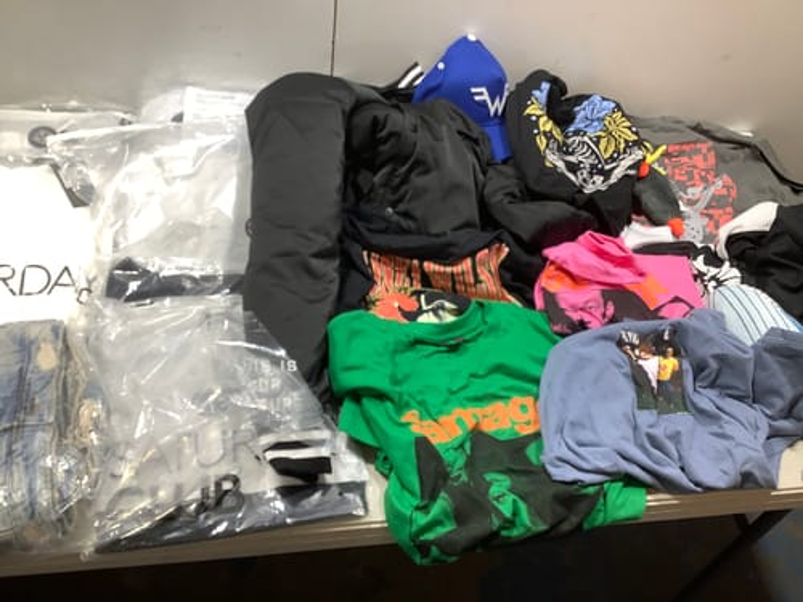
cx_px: 402
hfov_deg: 58.4
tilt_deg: -49.1
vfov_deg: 45.4
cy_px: 301
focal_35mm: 31
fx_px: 719
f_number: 2.4
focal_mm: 3.3
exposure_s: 1/50
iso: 50
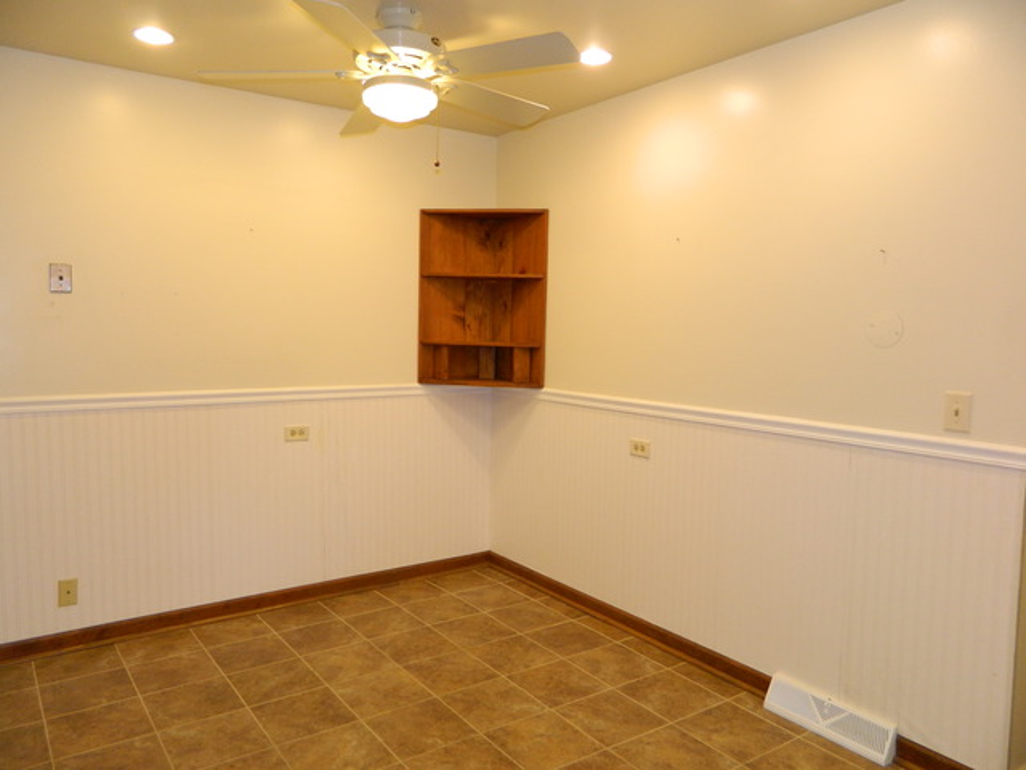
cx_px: 513
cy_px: 385
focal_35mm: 25
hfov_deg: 69.4
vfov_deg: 54.9
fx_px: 741
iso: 200
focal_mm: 4.5
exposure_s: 1/30
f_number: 3.1
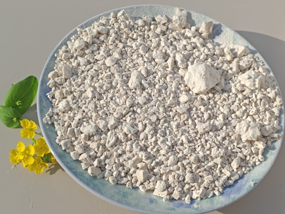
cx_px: 142
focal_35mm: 54
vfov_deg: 27.0
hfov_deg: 35.5
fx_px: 445
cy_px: 107
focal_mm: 5.52
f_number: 4
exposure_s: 1/1000
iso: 50
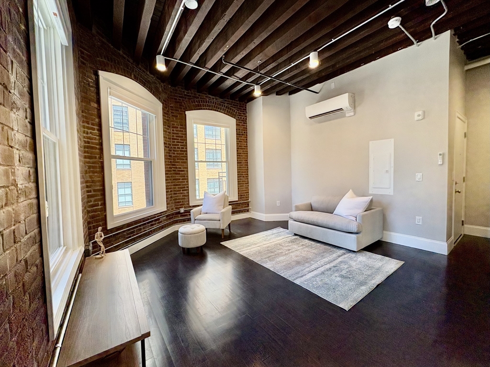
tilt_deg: -2.5
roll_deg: +0.2
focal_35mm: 14
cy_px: 184
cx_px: 245
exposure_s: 1/120
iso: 160
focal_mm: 2.22
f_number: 2.2
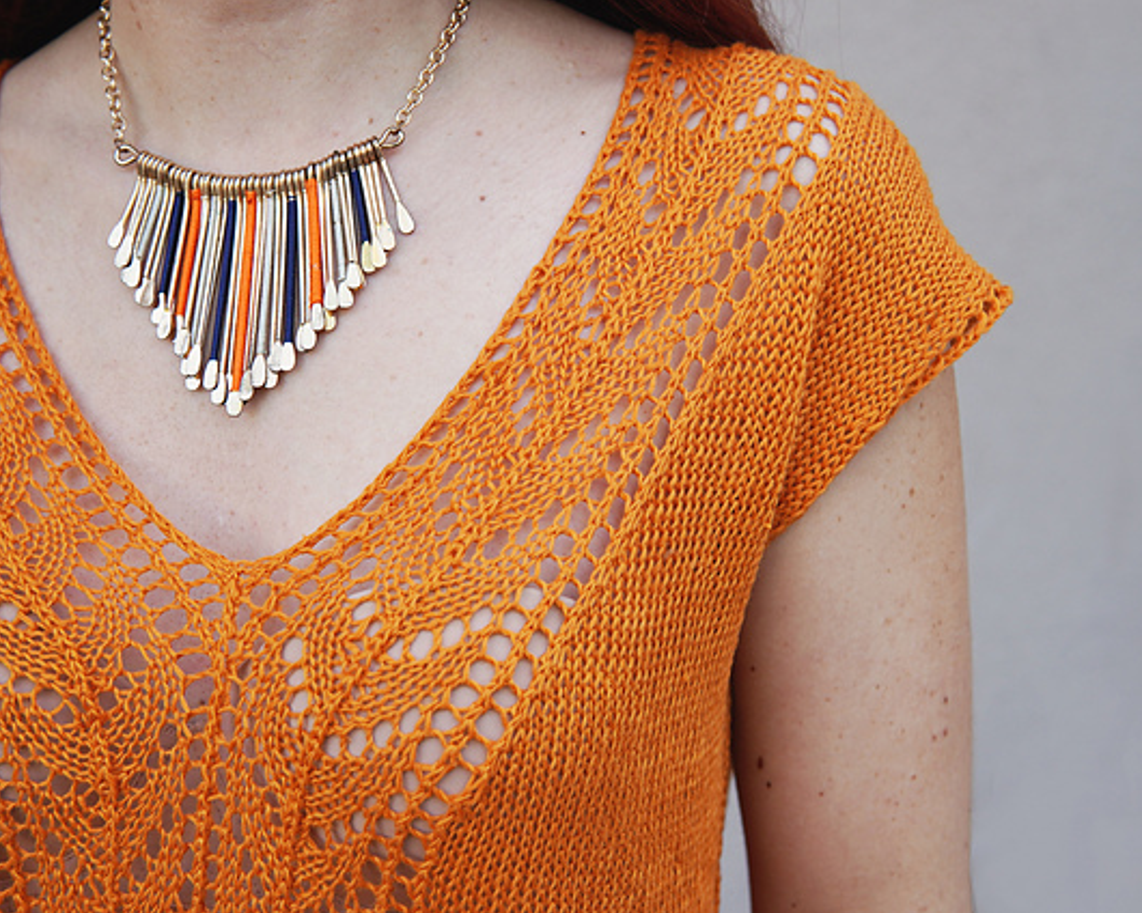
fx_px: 1724
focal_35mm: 51
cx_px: 582
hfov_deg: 36.7
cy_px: 458
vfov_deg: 29.7
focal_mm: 30
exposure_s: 1/160
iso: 160
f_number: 4
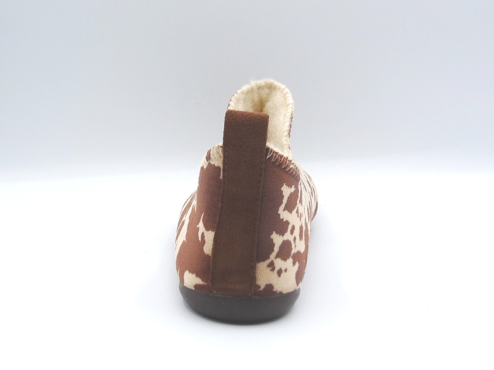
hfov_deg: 38.9
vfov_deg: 29.7
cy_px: 185
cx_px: 247
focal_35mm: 49
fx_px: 699
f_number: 5
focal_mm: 4.8
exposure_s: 1/200
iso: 100
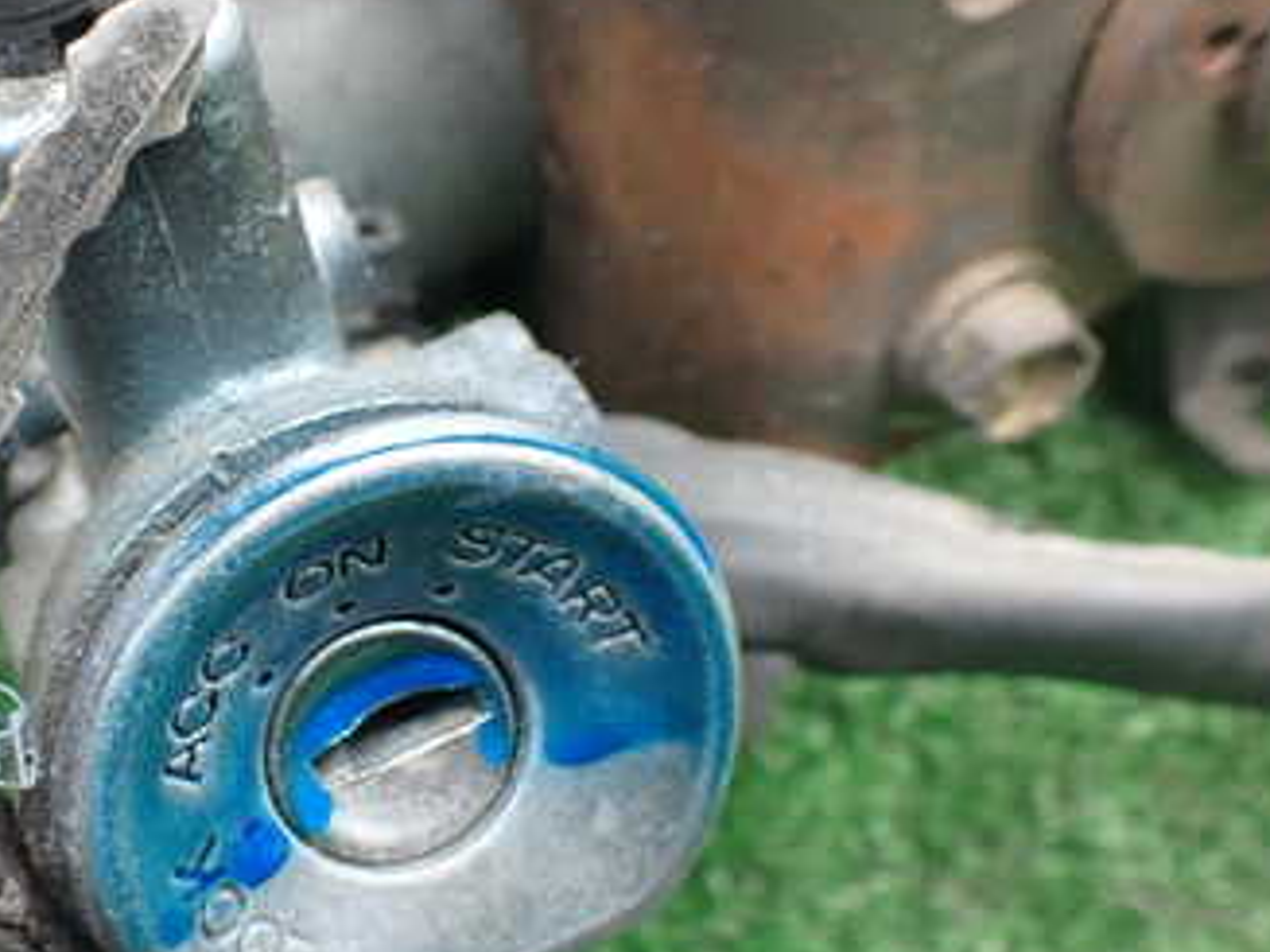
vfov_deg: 26.5
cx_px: 190
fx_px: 2017
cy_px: 509
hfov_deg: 33.5
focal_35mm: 55
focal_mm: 5.4
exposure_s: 1/125
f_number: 2.3
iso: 100
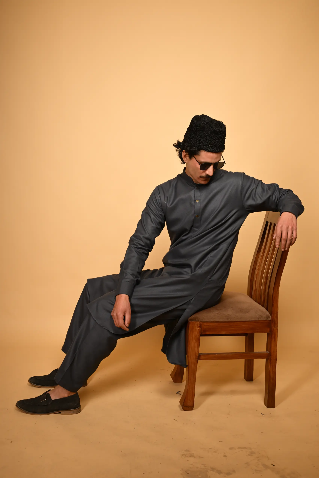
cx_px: 160
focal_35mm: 40
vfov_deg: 48.5
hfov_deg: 33.4
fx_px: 532
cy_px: 239
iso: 160
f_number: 6.3
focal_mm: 40
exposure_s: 1/200
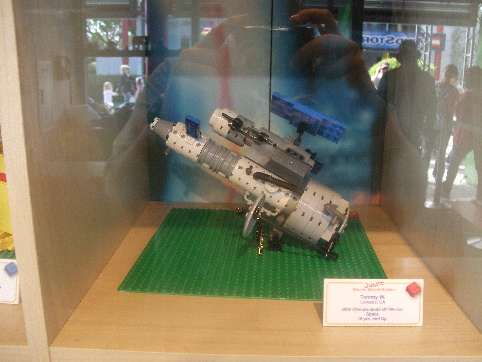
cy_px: 181
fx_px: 529
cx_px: 241
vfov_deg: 37.7
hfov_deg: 49.0
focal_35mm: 38
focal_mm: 6.3
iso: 320
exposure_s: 1/60
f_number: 3.1
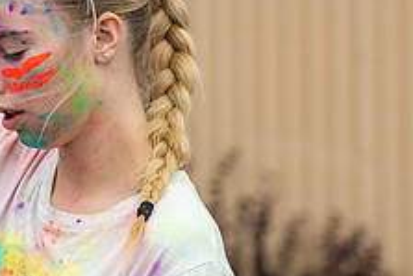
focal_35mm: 182
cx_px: 17
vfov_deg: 7.5
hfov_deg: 11.2
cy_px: 205
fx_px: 2089
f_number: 2.8
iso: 125
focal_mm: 70
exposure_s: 1/640
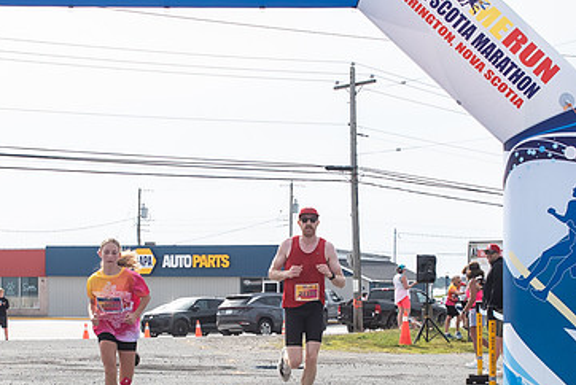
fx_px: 1505
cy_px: 274
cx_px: 221
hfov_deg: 21.6
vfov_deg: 14.5
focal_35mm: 94
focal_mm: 32
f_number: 4
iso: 800
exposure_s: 1/3200
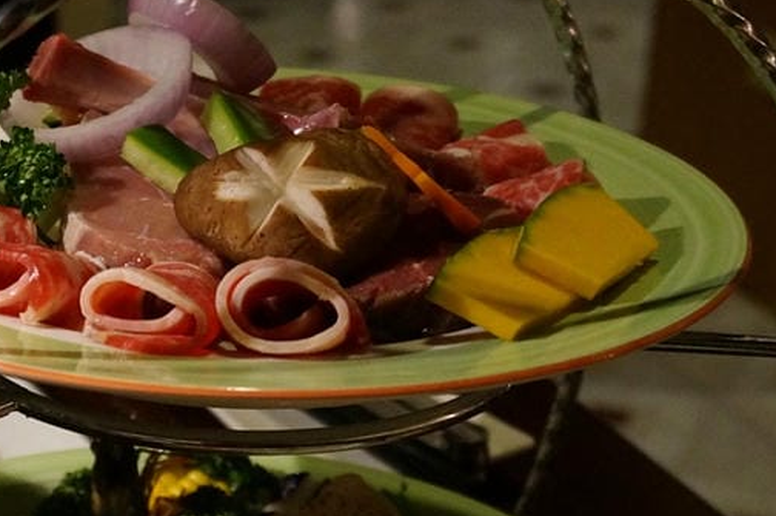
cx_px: 212
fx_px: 2153
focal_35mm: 100
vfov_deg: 13.6
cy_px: 422
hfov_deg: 20.3
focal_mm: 28
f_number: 4.5
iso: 3200
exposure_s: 1/100
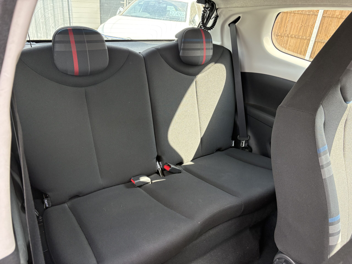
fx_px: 264
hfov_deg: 67.3
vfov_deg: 53.1
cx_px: 176
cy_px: 132
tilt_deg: -24.5
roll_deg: -6.4
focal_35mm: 26
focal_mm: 5.96
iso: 125
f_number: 1.6
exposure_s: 1/154
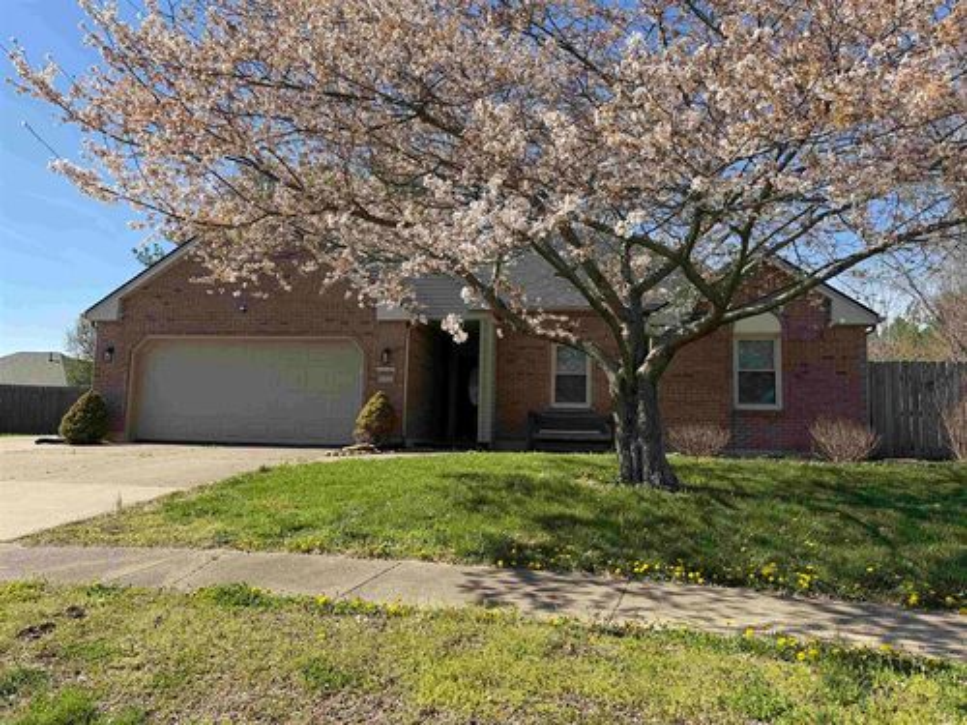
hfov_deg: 71.6
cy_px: 362
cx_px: 484
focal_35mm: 24
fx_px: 670
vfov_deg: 56.8
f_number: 1.78
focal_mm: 6.76
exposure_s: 1/2445
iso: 80
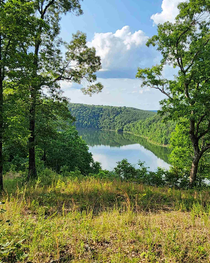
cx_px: 130
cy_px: 131
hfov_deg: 75.8
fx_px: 132
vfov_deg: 89.6
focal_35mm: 17
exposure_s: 1/1238
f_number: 2.2
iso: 50
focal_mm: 2.2
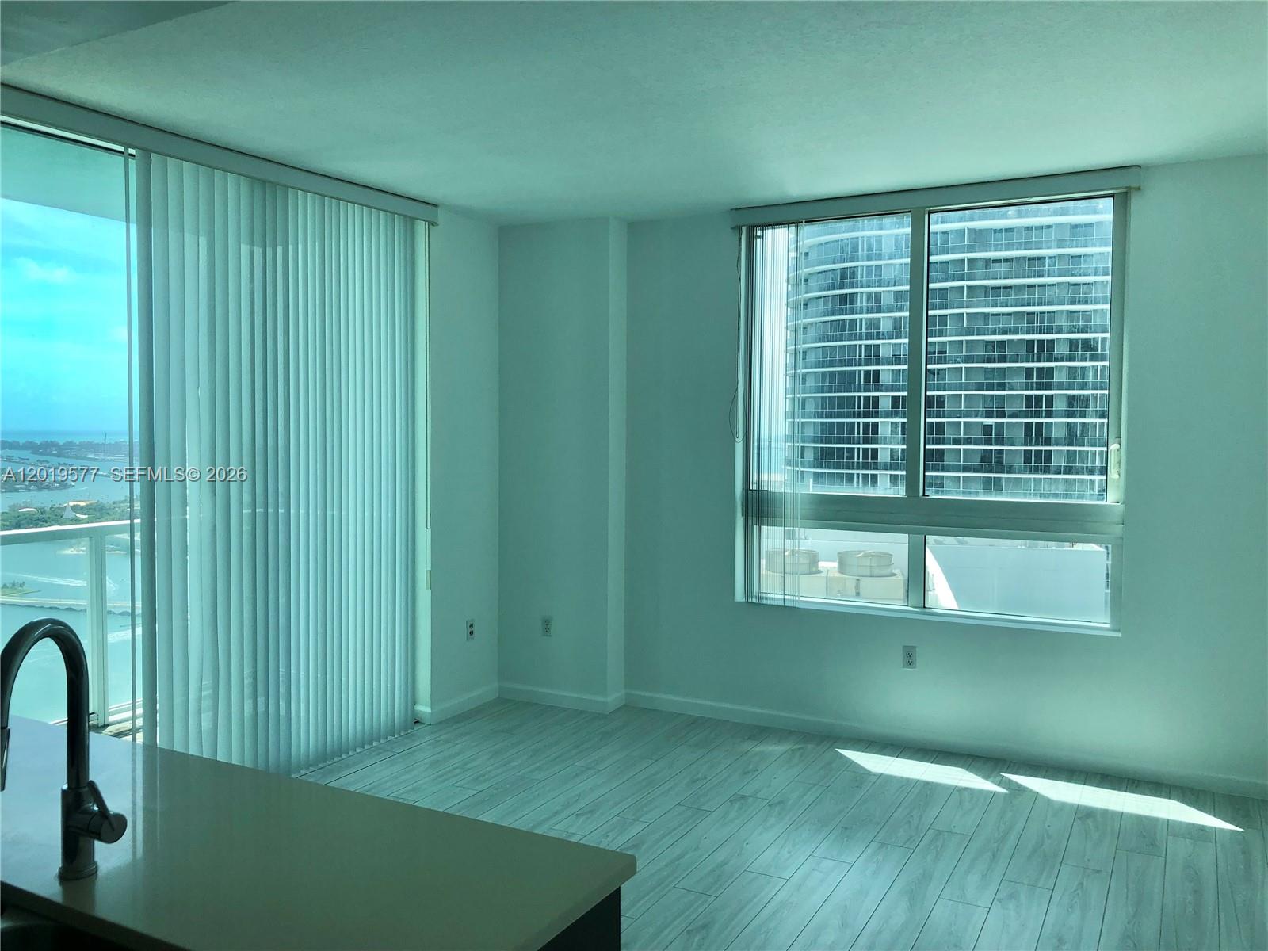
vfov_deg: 49.7
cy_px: 476
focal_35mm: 28
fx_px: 1026
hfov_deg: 63.4
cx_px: 634
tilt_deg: -3.1
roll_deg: -0.9
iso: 20
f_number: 1.8
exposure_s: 1/783
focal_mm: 3.99
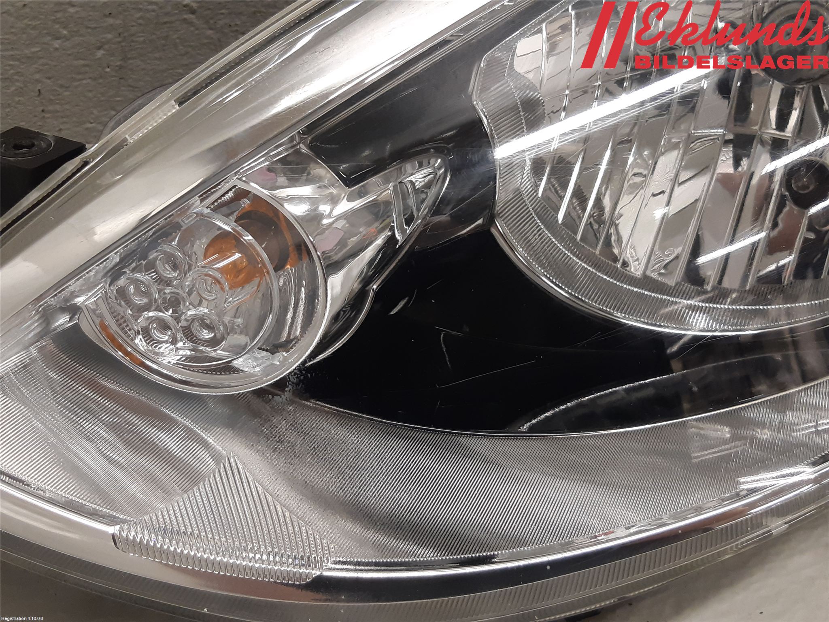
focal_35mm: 26
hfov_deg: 67.3
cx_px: 414
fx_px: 623
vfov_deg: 53.1
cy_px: 311
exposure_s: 1/50
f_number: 1.7
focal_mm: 3.93
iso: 125
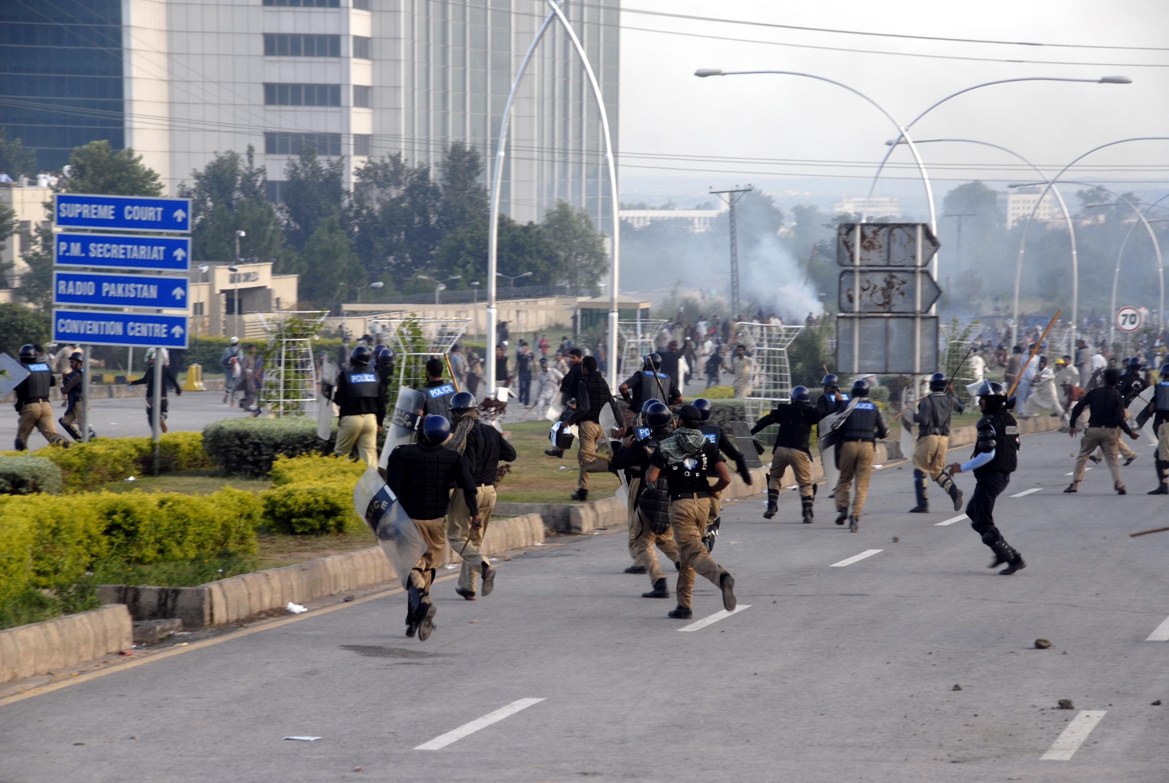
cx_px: 584
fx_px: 4633
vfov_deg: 9.7
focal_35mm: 142
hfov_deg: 14.4
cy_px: 392
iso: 200
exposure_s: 1/80
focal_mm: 95
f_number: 8
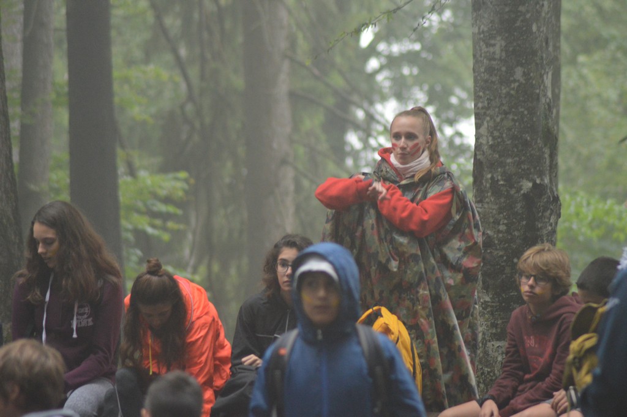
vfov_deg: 4.6
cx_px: 314
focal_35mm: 300
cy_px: 208
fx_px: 5221
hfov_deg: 6.9
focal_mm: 200
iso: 1800
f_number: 4.8
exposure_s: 1/125
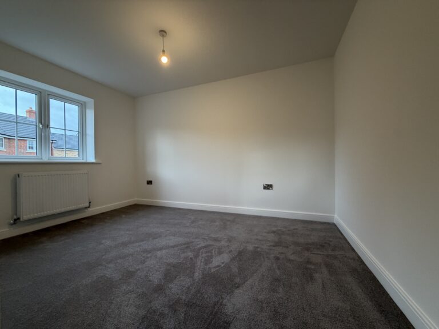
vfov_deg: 85.7
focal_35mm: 14
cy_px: 164
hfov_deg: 102.1
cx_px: 220
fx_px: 178
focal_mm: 2.22
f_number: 2.2
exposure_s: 1/100
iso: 250
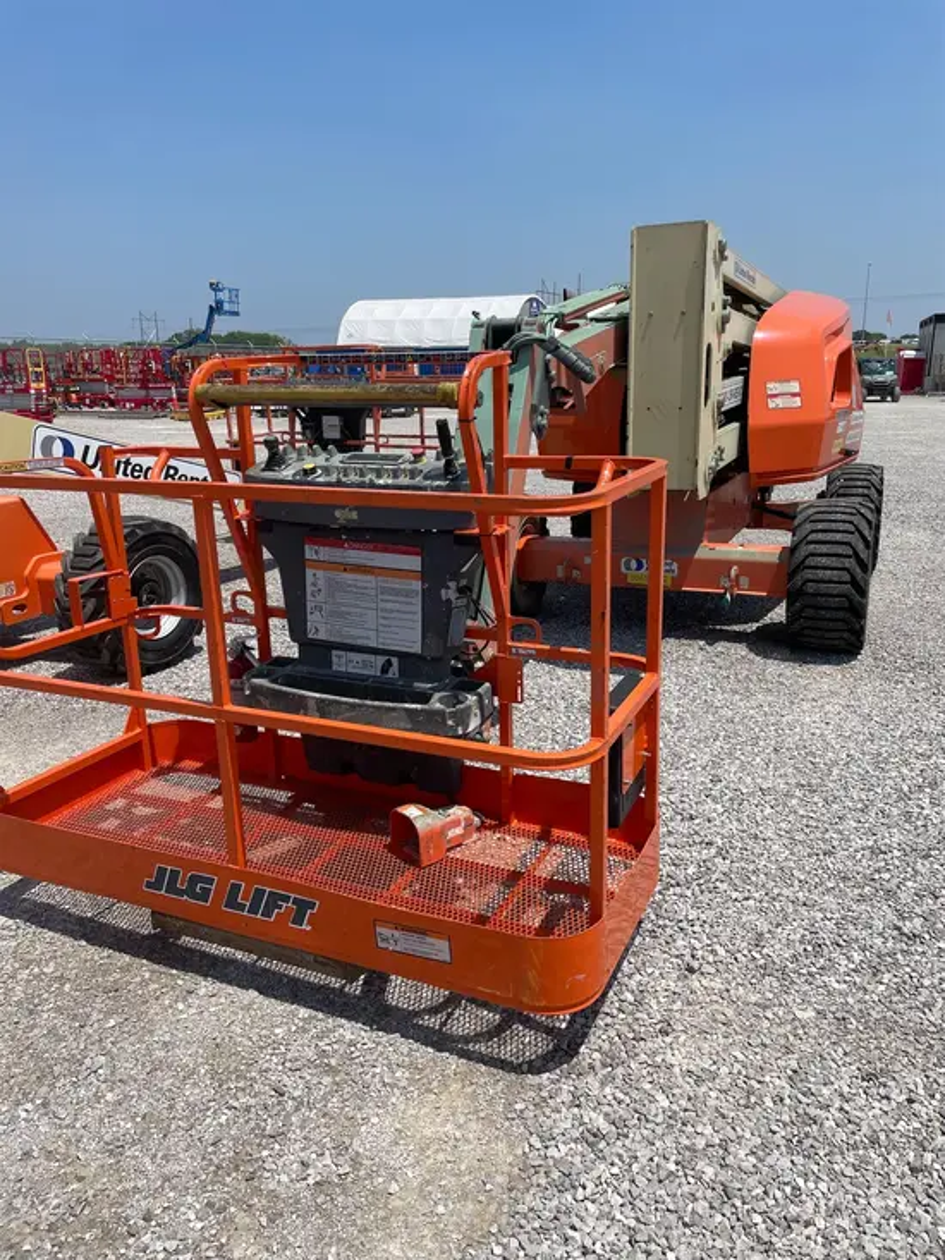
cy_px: 630
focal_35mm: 26
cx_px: 472
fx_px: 946
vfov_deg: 67.3
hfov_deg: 53.1
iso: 32
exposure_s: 1/4464
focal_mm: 4.2
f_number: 1.6
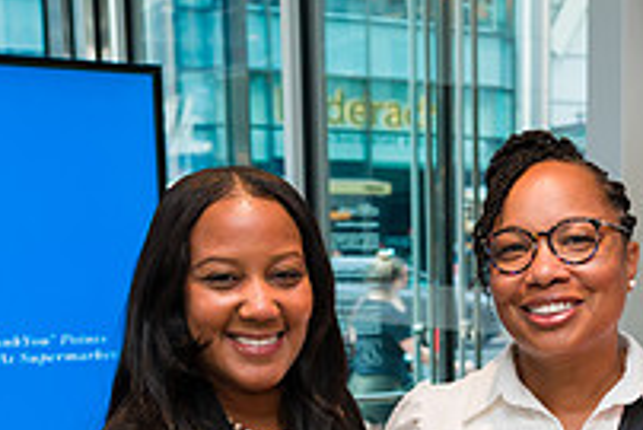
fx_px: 1466
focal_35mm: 82
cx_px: 545
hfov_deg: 24.2
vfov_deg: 16.1
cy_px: 505
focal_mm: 27.5
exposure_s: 1/200
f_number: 3.5
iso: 400
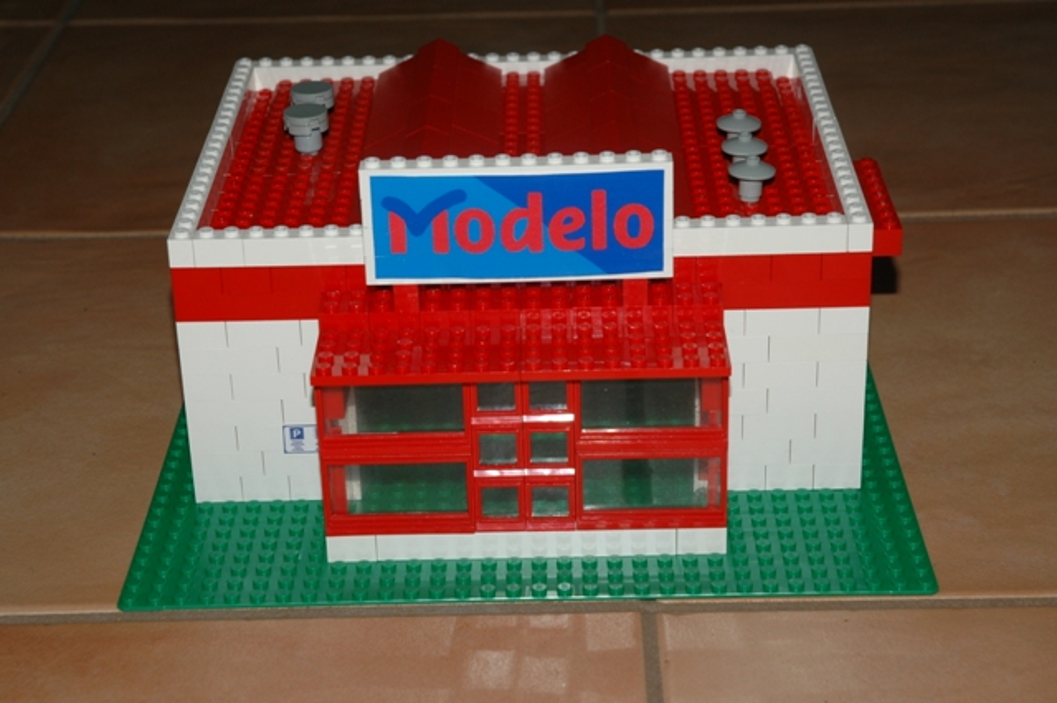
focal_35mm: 78
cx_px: 528
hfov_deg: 26.0
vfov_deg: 17.5
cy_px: 352
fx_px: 2289
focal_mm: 52
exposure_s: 1/60
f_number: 9
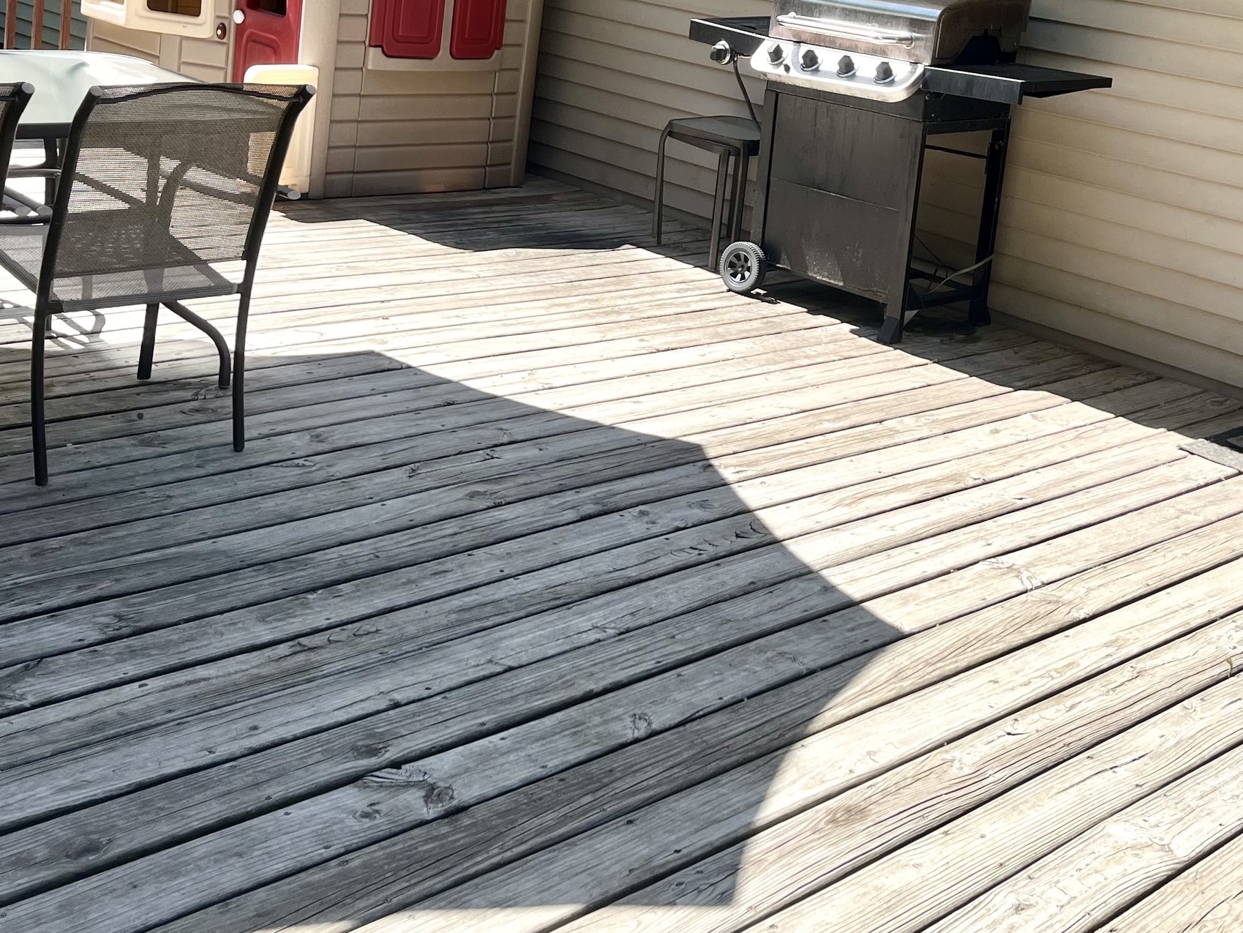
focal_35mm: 47
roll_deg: -6.9
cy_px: 190
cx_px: 629
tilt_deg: -10.8
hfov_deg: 40.4
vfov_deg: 30.2
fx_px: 1688
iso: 50
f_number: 1.6
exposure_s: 1/1497
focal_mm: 5.1
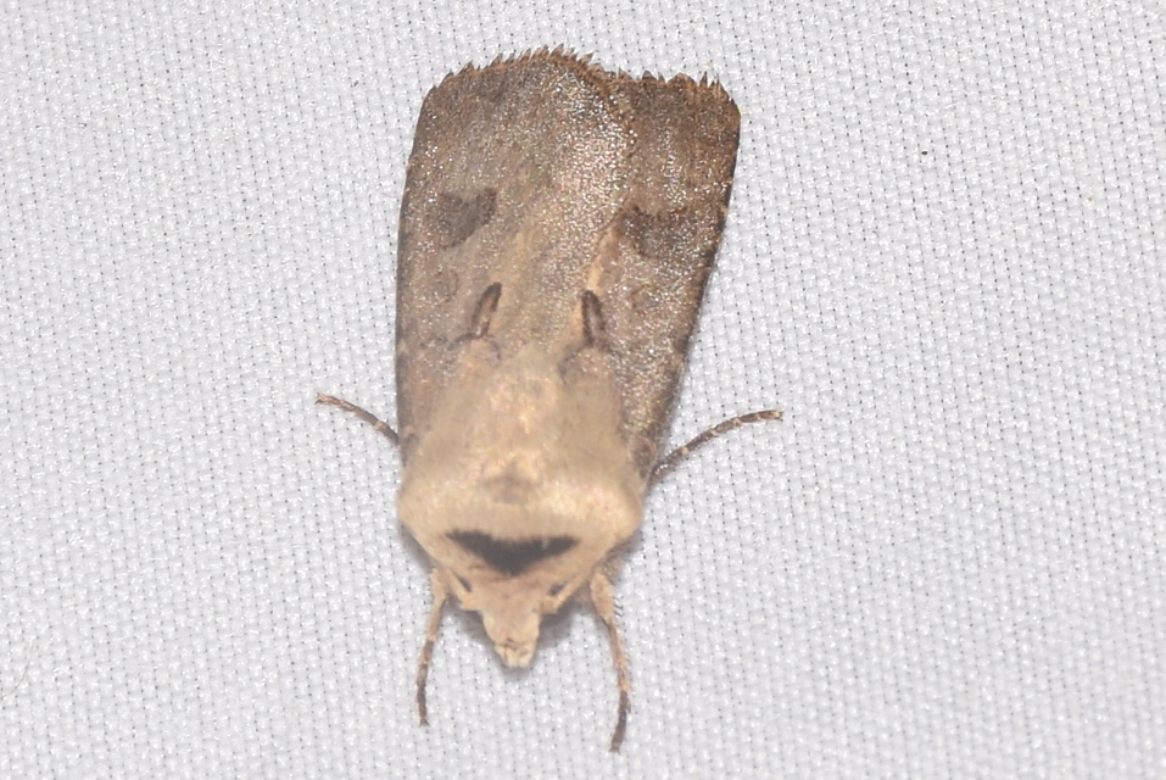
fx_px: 6808
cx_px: 583
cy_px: 390
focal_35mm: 210
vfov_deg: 6.6
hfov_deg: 9.8
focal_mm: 140
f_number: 11
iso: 100
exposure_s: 1/160
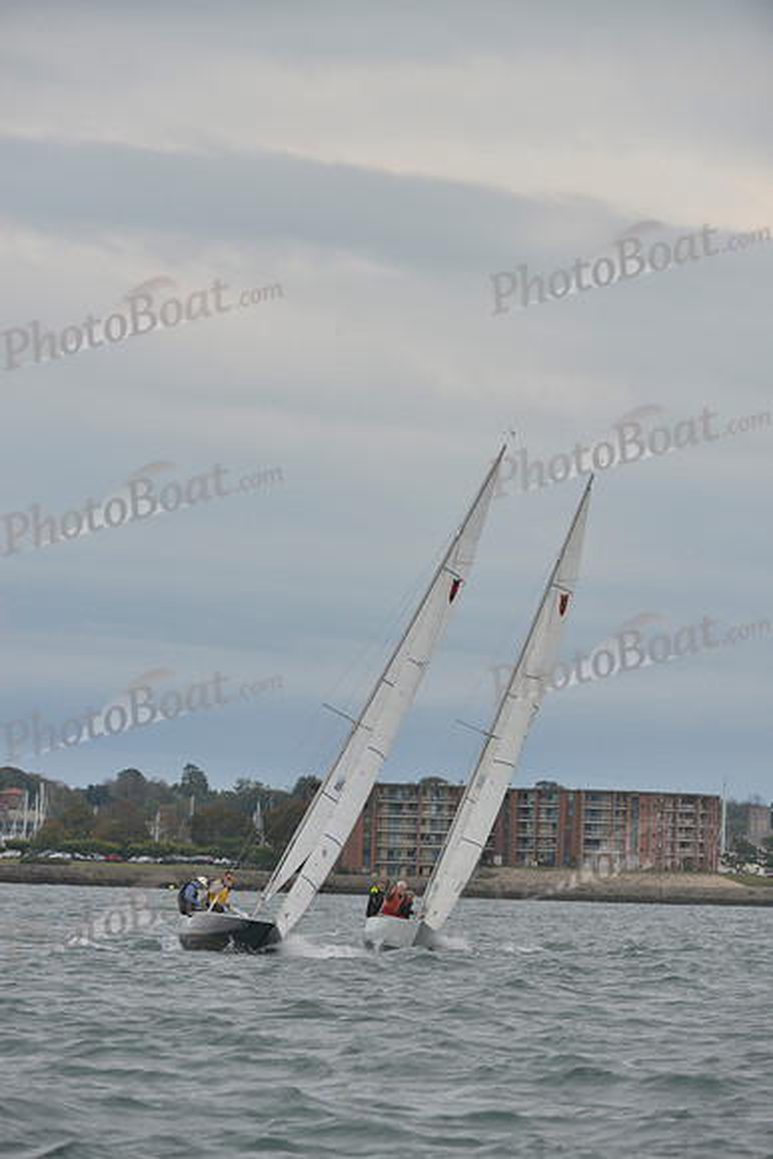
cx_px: 386
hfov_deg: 6.2
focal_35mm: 220
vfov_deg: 9.4
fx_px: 7081
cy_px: 580
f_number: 7.1
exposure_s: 1/1000
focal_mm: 220
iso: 400
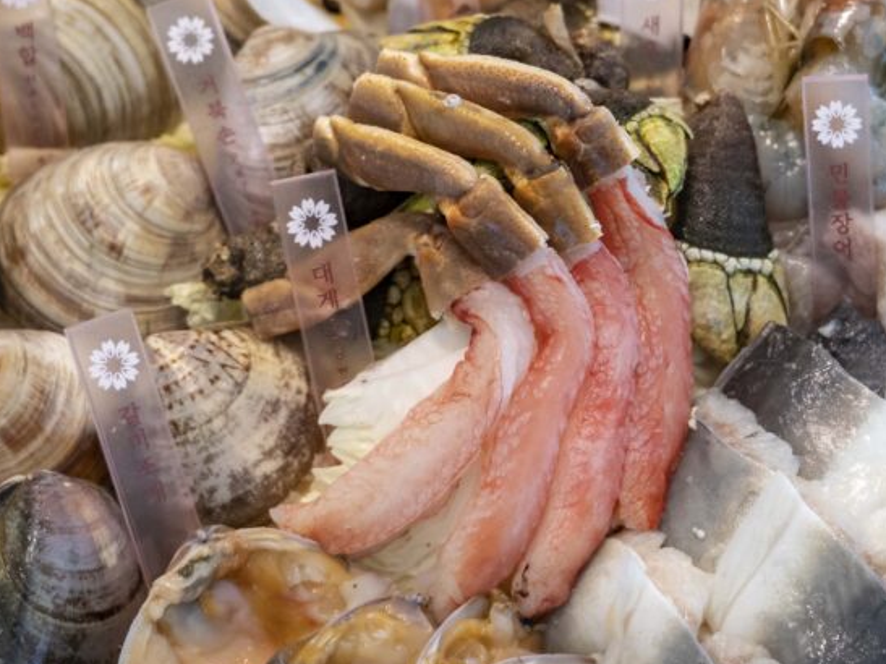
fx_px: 2303
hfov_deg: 21.8
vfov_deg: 16.4
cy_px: 252
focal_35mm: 90
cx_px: 507
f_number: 5.6
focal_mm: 50
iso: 2000
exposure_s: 1/160
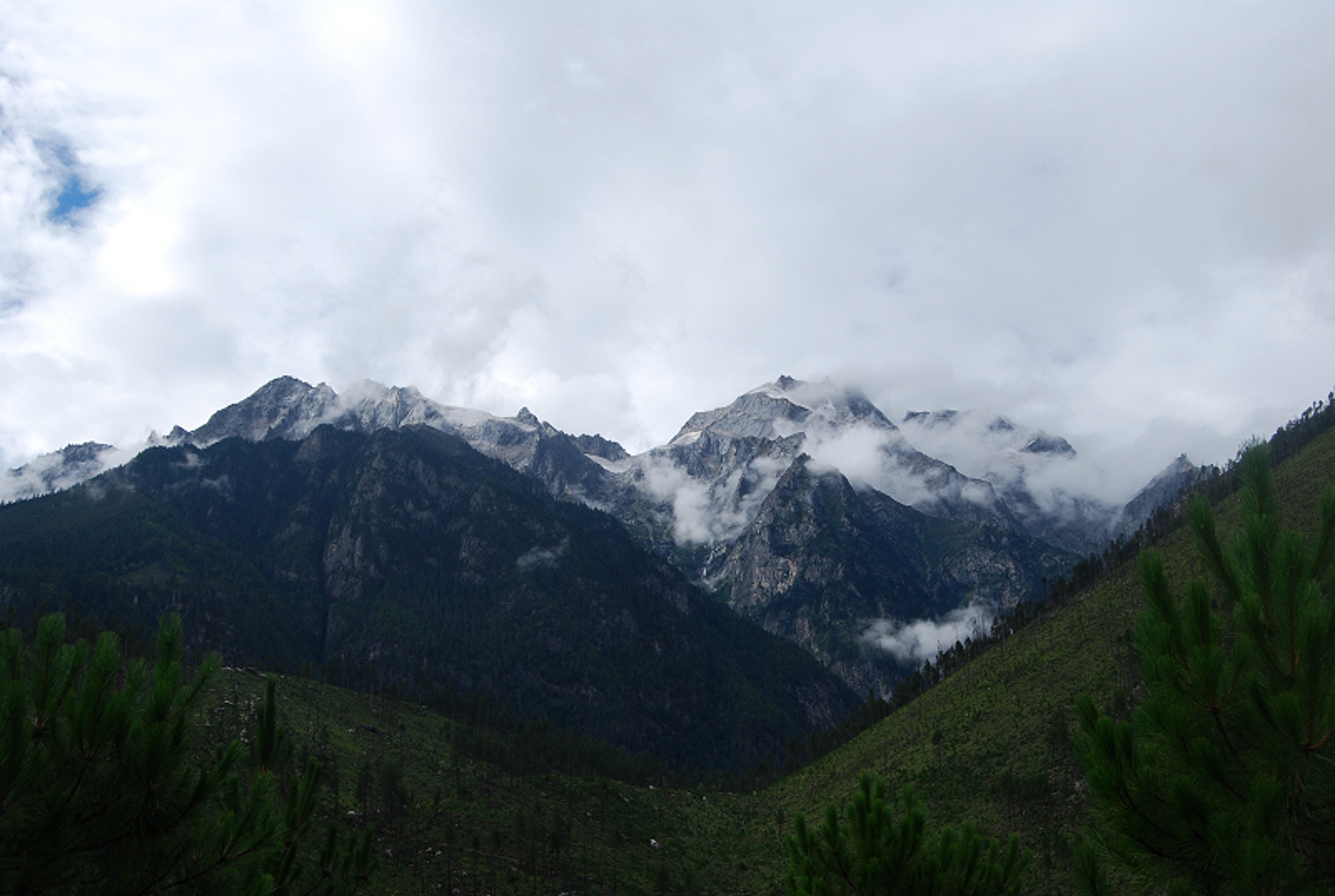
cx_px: 668
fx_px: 1728
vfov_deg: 29.1
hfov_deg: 42.2
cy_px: 448
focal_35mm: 46
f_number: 10
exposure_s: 1/250
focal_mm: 31
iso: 160
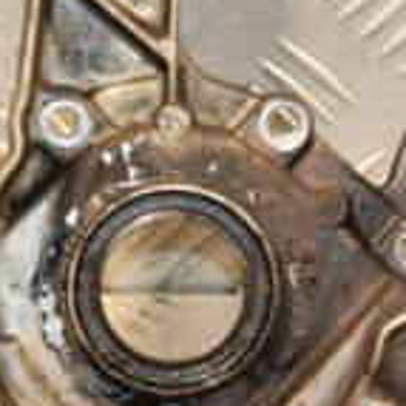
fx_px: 4114
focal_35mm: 310
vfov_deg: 5.6
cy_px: 102
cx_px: 213
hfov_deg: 5.7
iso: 800
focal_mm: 58
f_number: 5
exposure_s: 1/160
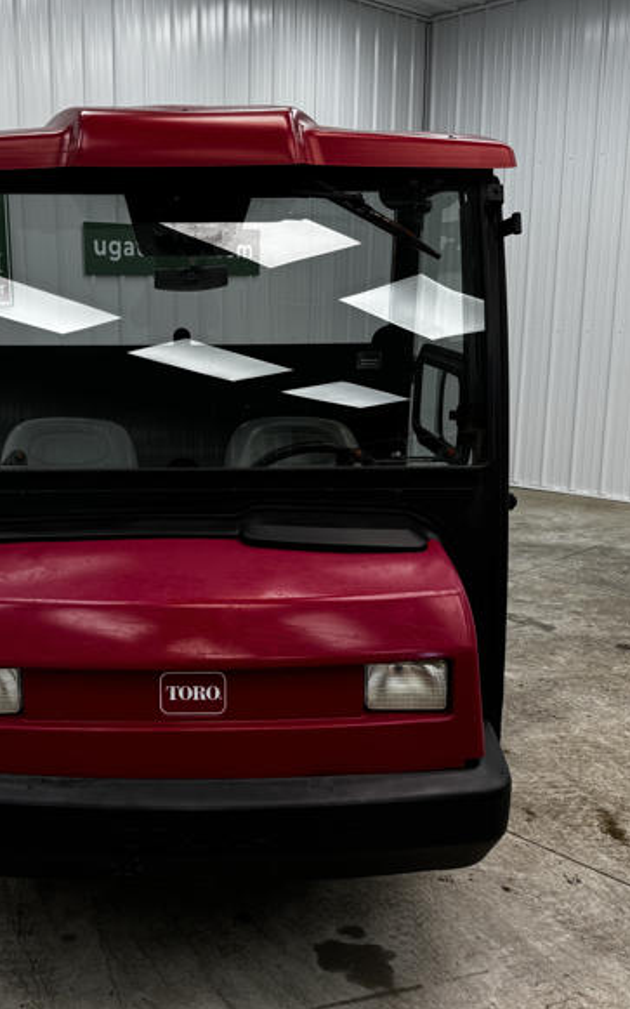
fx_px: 962
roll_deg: +0.6
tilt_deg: -13.4
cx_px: 167
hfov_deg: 35.6
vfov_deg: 55.3
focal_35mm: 35
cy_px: 493
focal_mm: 6.76
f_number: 1.78
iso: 80
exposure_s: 1/120
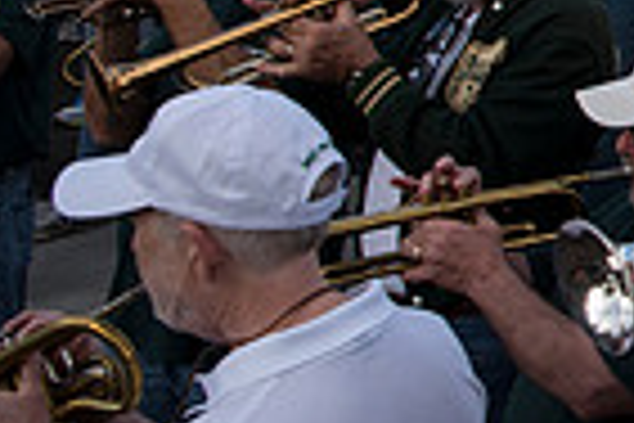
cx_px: 1246
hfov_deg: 16.2
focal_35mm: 99
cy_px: -88
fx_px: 1743
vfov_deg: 13.4
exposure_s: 1/1250
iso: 250
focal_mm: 24
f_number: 4.5
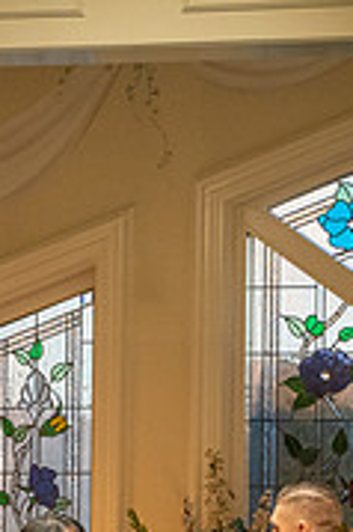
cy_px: 657
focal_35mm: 302
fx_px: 4450
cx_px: 175
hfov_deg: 4.5
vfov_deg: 6.8
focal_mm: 120
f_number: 4
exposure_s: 1/200
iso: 3200
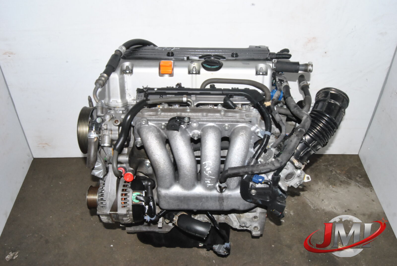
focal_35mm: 30
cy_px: 133
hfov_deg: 61.9
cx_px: 198
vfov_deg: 43.7
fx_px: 331
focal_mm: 20
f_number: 18
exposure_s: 1/200
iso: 800
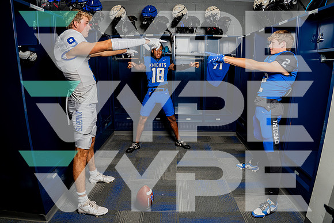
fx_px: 201
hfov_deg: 79.5
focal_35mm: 22
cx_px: 165
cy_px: 112
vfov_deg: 58.0
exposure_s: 1/250
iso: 100
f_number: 5.6
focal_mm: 20
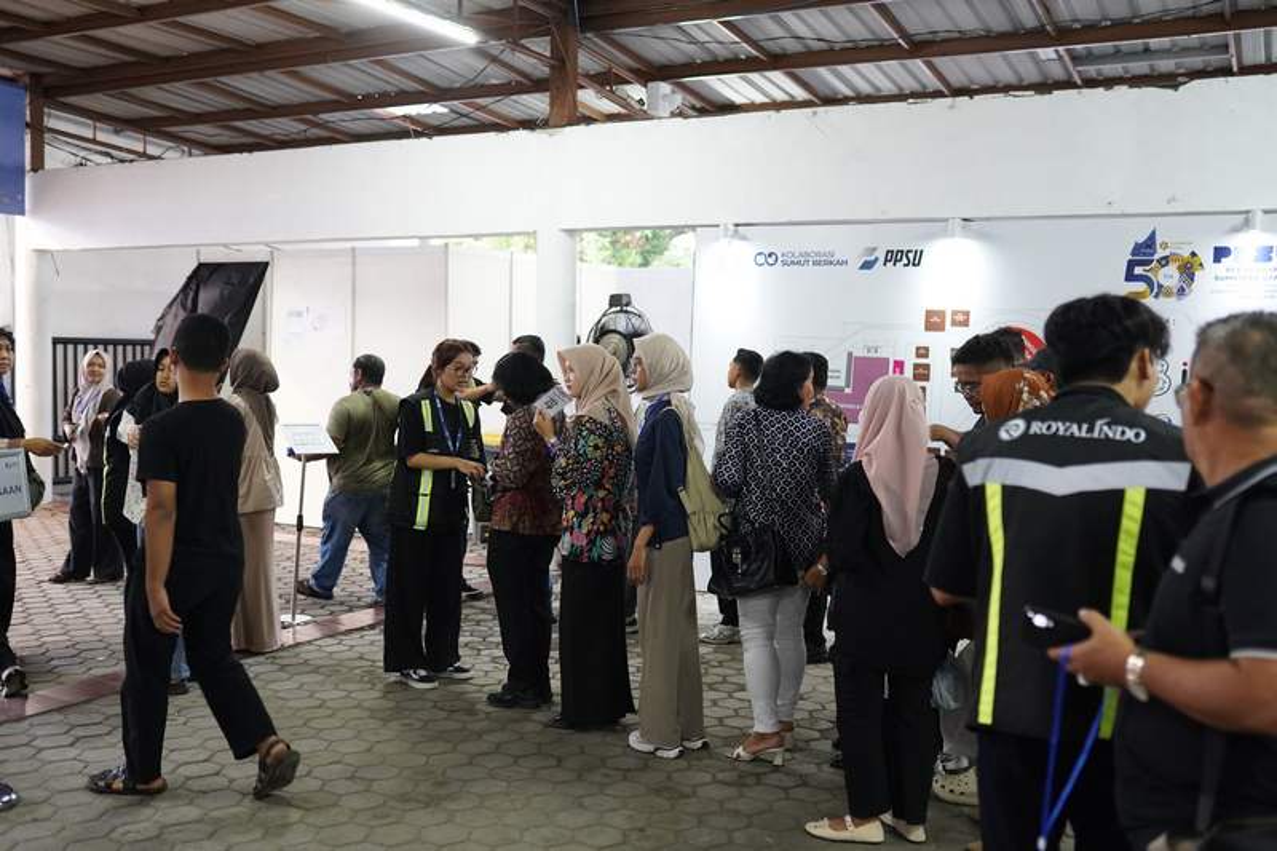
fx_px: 1241
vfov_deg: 37.8
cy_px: 426
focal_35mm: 35
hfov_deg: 54.4
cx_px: 638
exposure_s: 1/160
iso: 3200
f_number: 2
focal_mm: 35
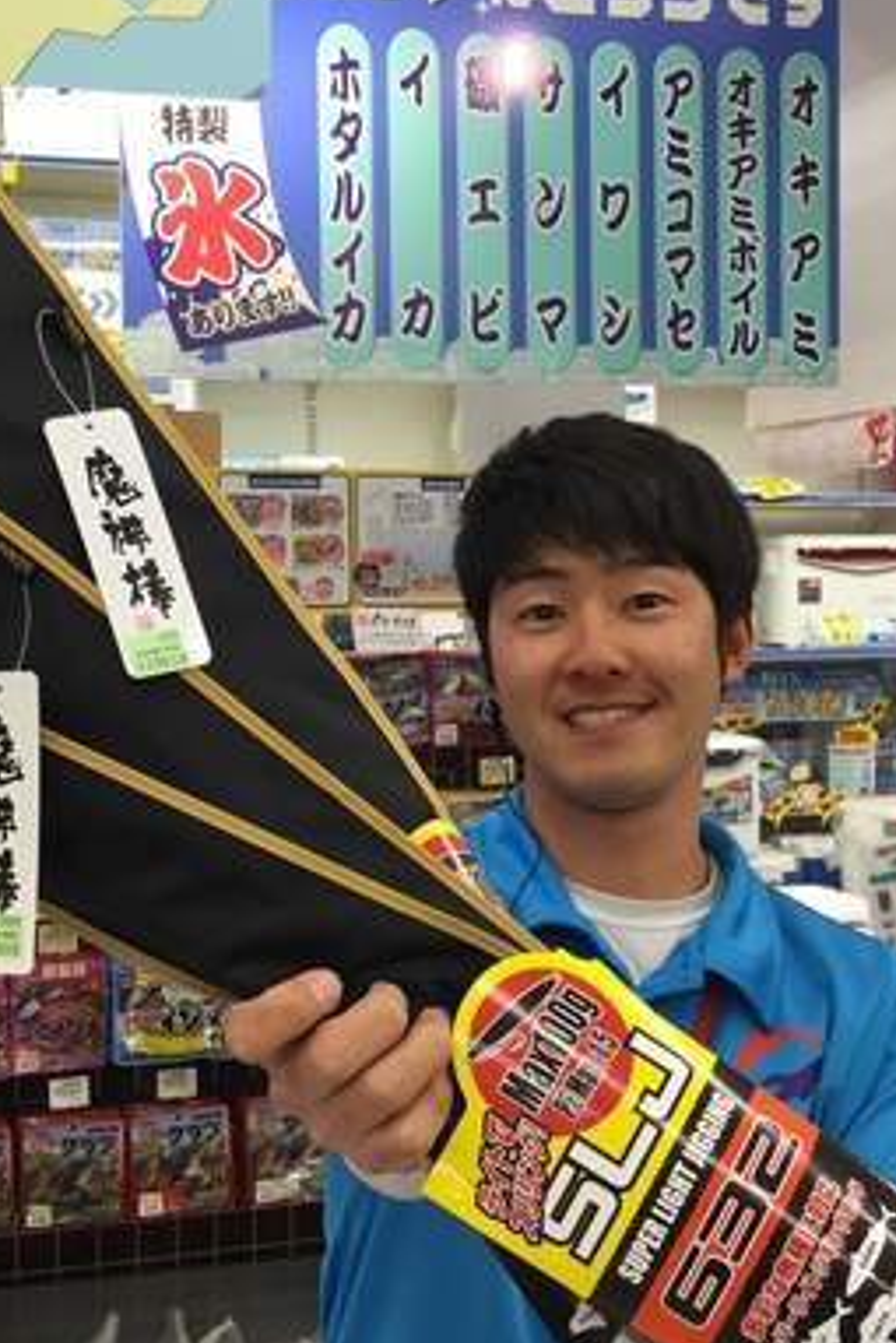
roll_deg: +0.1
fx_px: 2014
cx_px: 372
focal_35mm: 54
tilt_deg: +3.3
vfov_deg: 36.7
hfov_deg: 25.0
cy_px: 534
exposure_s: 1/33
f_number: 2.4
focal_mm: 3.3
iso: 25
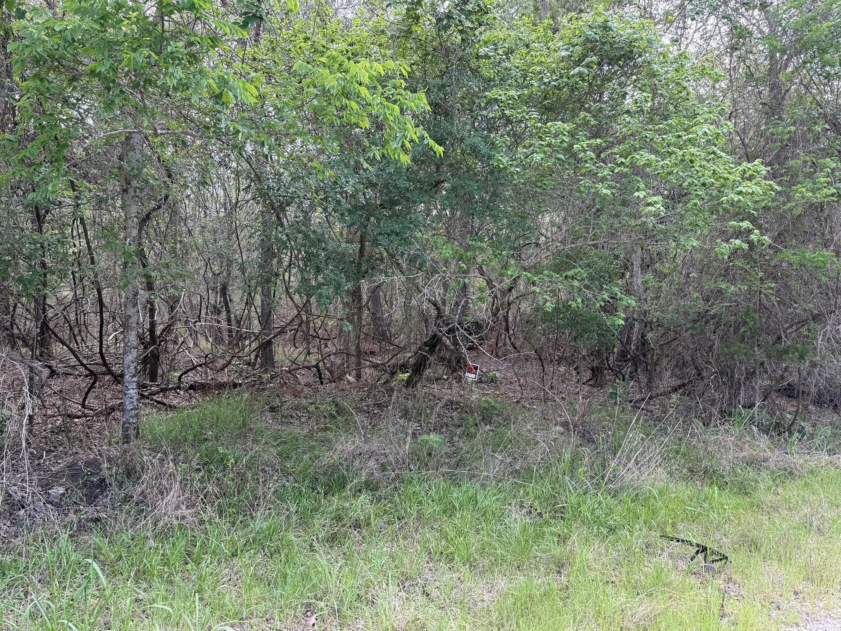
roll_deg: -1.6
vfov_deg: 54.9
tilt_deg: -3.6
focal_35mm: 25
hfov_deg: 69.4
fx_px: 607
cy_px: 314
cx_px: 409
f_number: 1.78
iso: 64
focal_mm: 6.76
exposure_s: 1/212
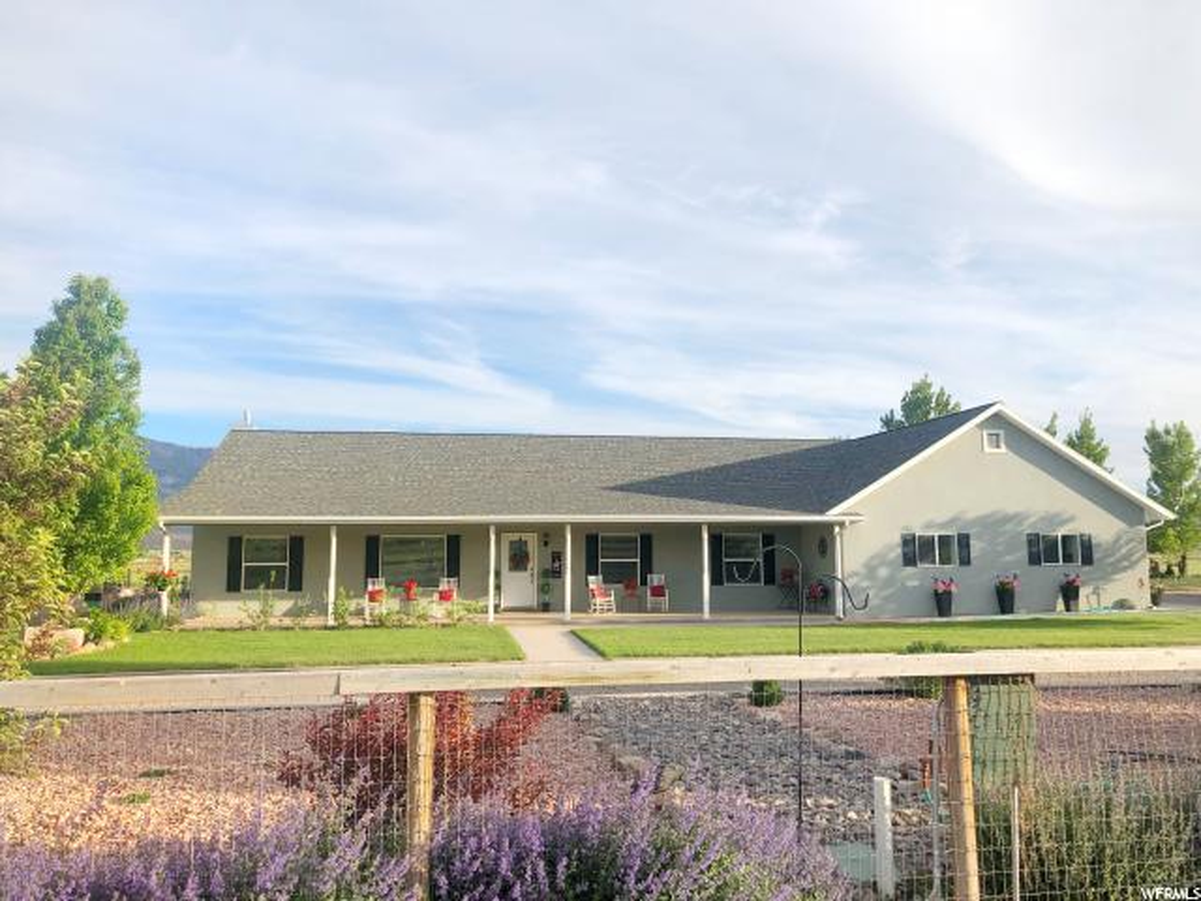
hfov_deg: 63.4
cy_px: 450
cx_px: 600
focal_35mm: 28
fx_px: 971
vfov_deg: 49.7
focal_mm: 3.99
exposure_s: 1/1230
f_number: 1.8
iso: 20
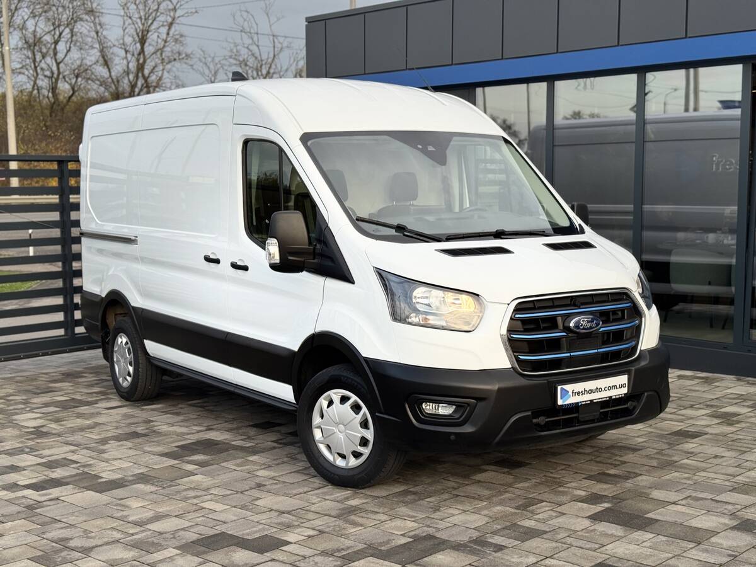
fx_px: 1048
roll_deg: +0.9
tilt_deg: -6.0
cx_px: 378
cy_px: 284
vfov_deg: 30.3
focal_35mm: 48
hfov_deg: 39.7
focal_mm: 6.76
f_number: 1.78
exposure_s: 1/531
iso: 64
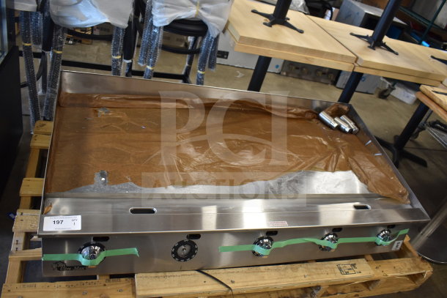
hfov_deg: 67.4
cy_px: 149
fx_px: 335
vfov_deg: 48.0
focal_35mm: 27
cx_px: 224
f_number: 3.5
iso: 560
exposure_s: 1/30
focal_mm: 18
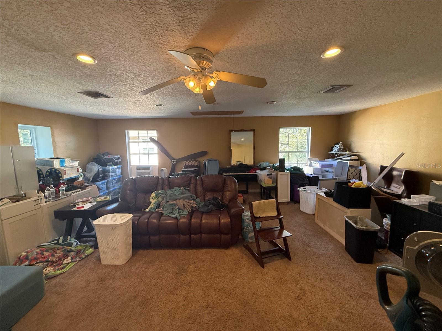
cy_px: 166
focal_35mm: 14
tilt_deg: -6.7
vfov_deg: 85.7
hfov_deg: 102.1
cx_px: 221
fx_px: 179
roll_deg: +1.6
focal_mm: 2.22
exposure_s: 1/120
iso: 400
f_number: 2.2
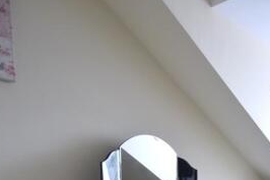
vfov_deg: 30.7
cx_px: 317
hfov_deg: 39.2
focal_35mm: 37
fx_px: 277
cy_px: 213
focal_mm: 10
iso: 450
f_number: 4
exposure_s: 1/60
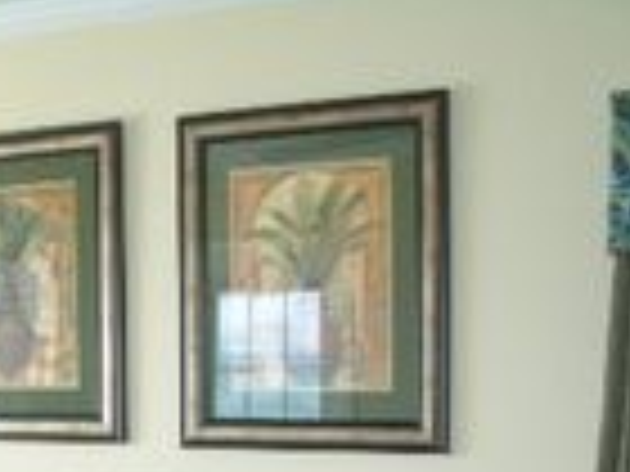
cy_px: 611
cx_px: -27
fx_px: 1674
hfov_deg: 20.5
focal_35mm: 92
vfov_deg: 15.3
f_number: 2.6
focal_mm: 5.8
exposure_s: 1/100
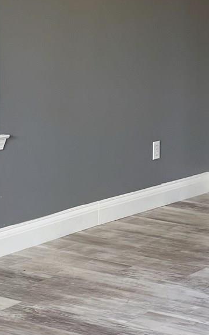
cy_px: 70
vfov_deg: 20.2
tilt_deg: -3.1
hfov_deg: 12.7
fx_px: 930
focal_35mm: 102
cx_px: 181
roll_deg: -0.5
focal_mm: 6.76
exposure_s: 1/198
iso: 100
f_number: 1.78
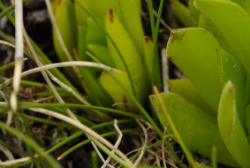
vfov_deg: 3.8
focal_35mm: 360
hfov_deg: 5.7
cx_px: 125
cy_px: -17
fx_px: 2508
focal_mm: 85
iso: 200
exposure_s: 1/200
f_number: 8
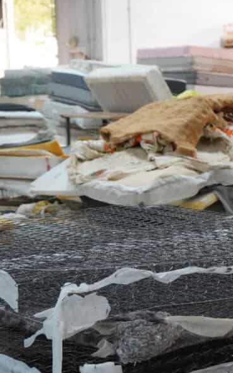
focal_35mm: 106
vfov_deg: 19.6
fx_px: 1078
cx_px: 232
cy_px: 173
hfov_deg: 12.2
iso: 8000
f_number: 5
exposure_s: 1/160
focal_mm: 60
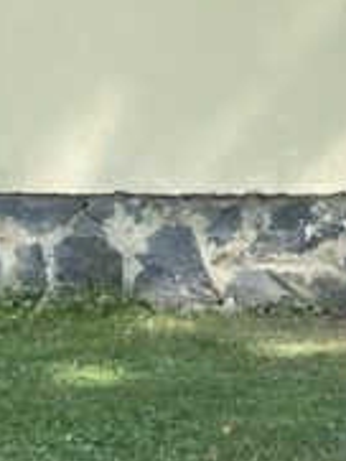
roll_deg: -0.3
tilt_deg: +4.5
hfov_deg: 9.0
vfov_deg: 12.7
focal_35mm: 147
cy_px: -232
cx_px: 847
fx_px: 1957
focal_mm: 4.25
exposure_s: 1/884
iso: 32
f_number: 1.8
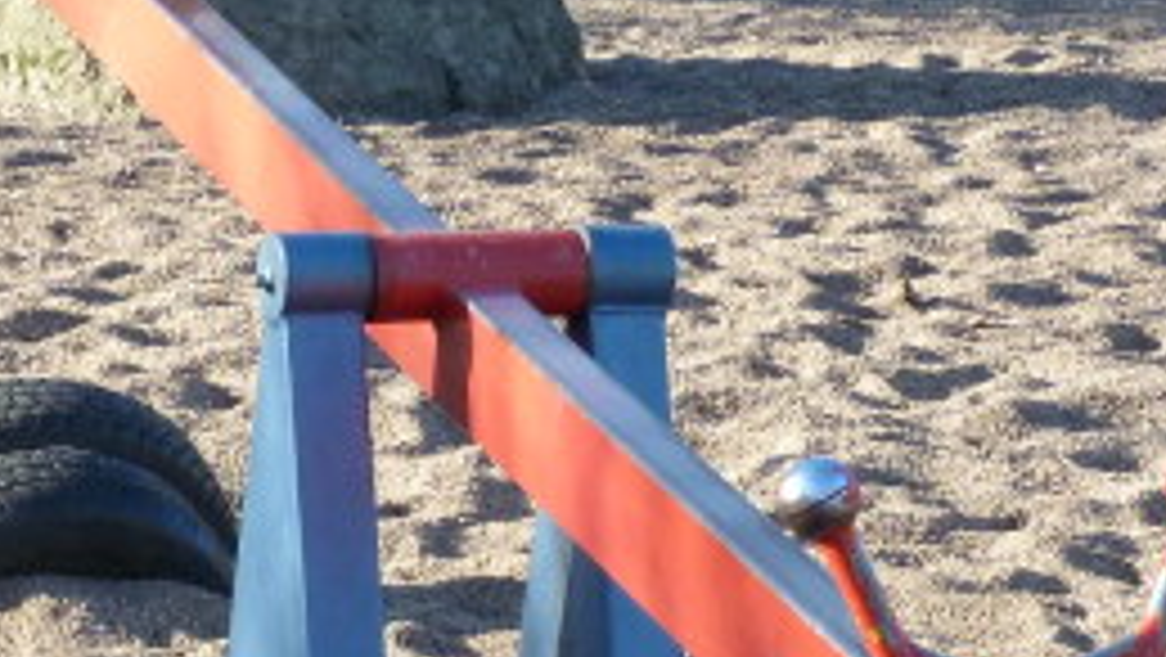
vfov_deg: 6.9
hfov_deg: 12.3
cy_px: 868
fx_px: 5413
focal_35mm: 175
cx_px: 558
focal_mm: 9.4
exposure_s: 1/250
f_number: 3.6
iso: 160
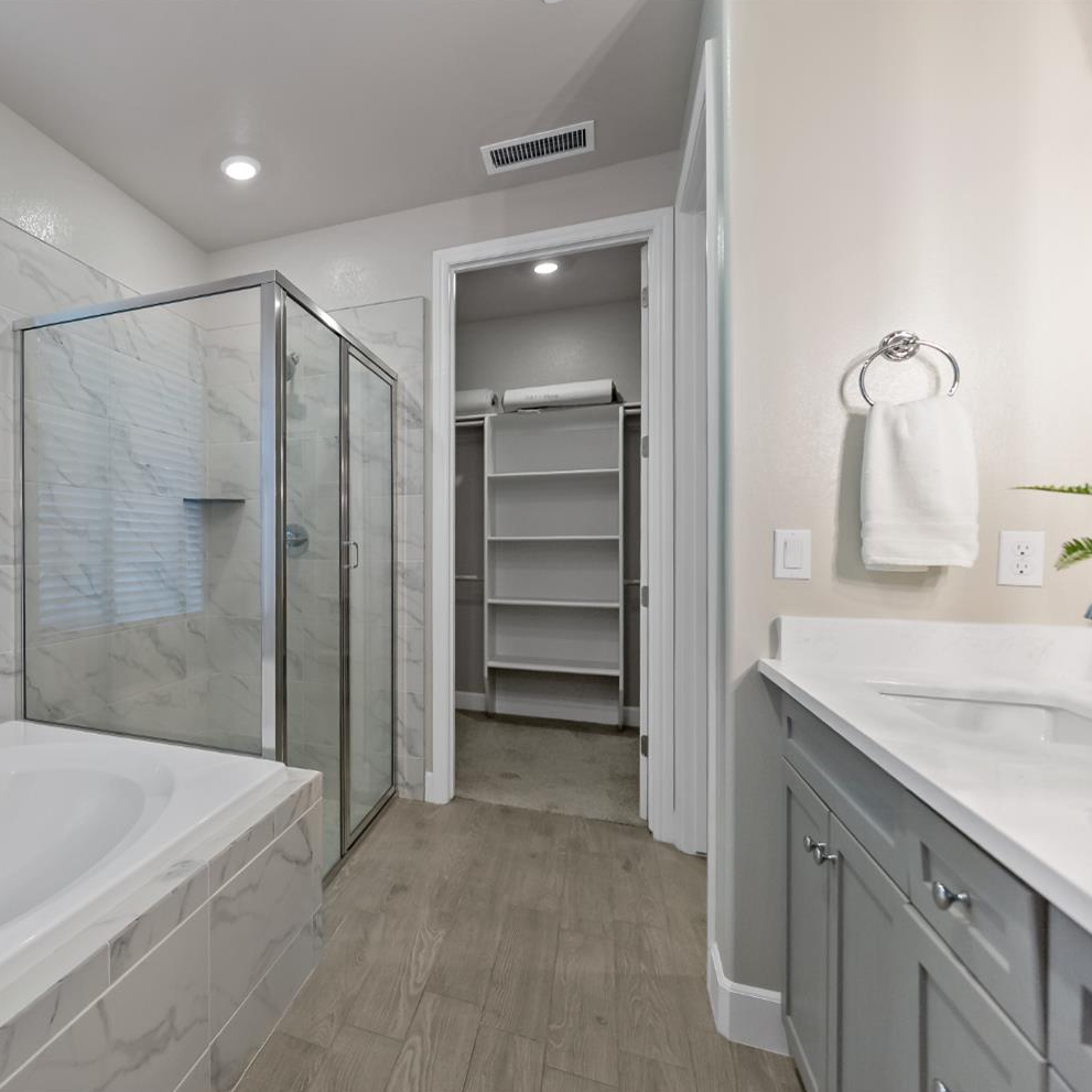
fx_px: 642
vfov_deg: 80.7
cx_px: 281
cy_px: 547
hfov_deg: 75.2
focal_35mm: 18
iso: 640
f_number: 4
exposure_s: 1/160
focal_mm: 14
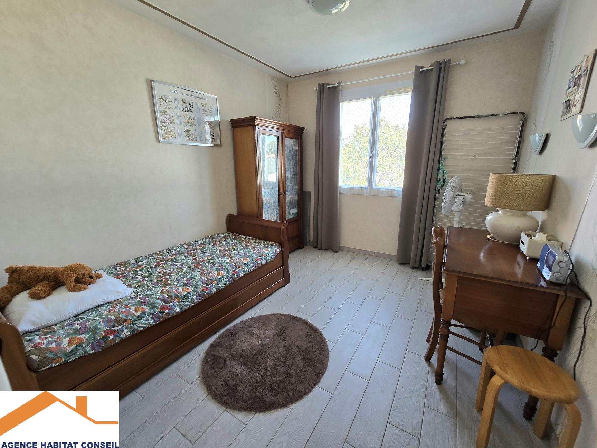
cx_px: 298
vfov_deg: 89.9
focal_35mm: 13
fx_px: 224
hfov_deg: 106.2
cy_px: 224
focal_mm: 2.2
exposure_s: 1/50.3
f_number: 2.2
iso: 100
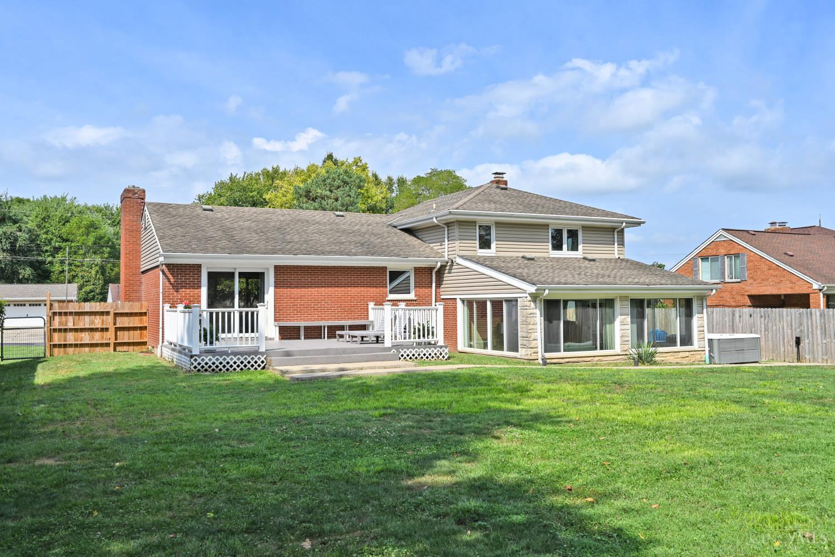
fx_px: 696
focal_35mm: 30
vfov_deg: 43.6
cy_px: 278
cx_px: 418
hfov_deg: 61.9
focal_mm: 30
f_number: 7.1
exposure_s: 1/400
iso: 100
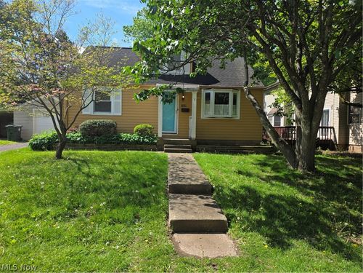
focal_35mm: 23
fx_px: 241
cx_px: 182
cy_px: 136
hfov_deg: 73.9
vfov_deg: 58.9
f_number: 1.7
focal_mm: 6.25
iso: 80
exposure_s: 1/3009
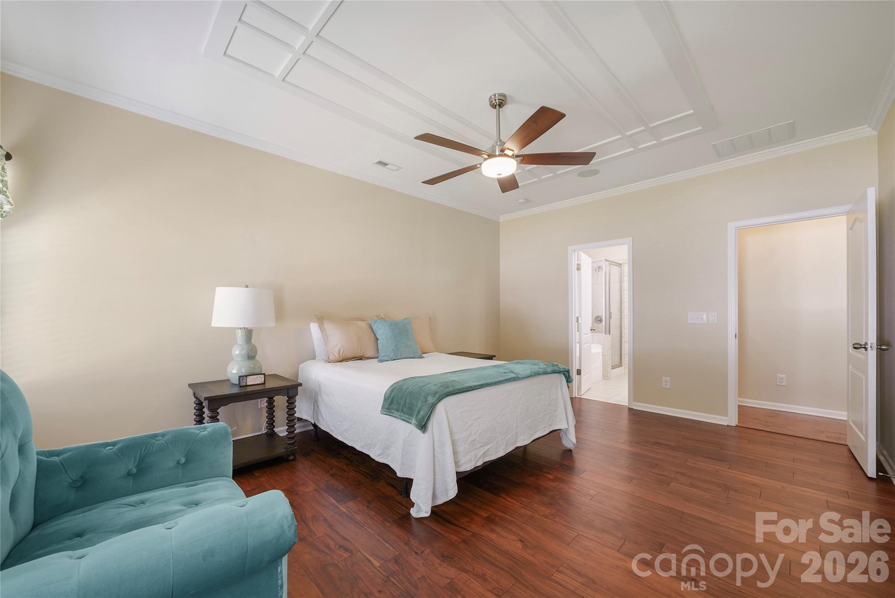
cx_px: 448
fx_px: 323
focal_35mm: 13
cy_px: 299
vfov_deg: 85.5
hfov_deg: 108.3
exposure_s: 1.3
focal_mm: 13
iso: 100
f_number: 9
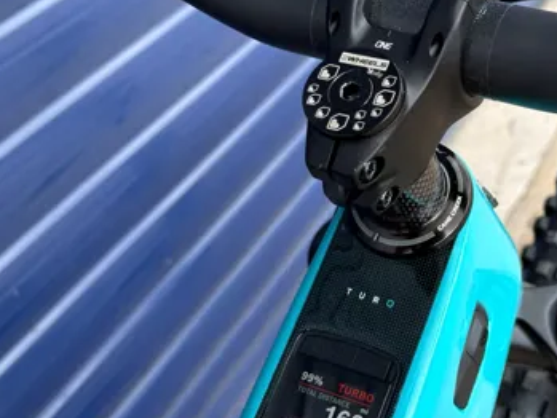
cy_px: 140
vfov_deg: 26.4
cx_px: 440
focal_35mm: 55
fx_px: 885
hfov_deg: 34.0
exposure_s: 1/500
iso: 64
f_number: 1.78
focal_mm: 6.76
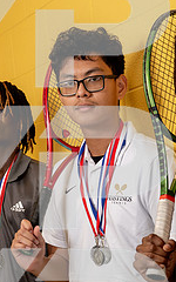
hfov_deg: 10.6
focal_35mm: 123
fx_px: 944
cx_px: 16
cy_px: 169
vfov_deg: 17.0
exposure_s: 1/250
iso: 500
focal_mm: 50
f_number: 5.6
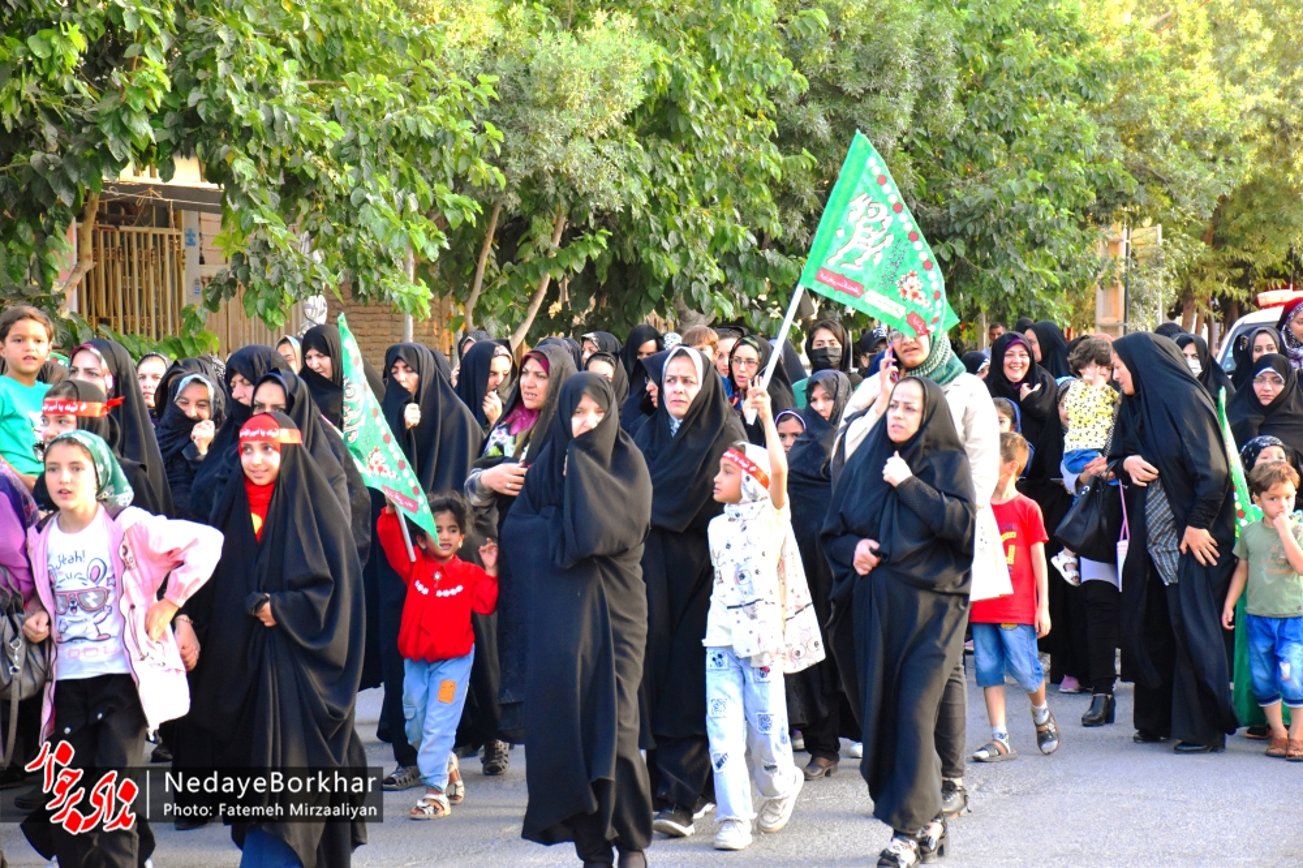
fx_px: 4070
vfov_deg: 12.2
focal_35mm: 112
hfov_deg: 18.2
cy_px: 434
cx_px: 652
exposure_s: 1/320
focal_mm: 75
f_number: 6.3
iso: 2500
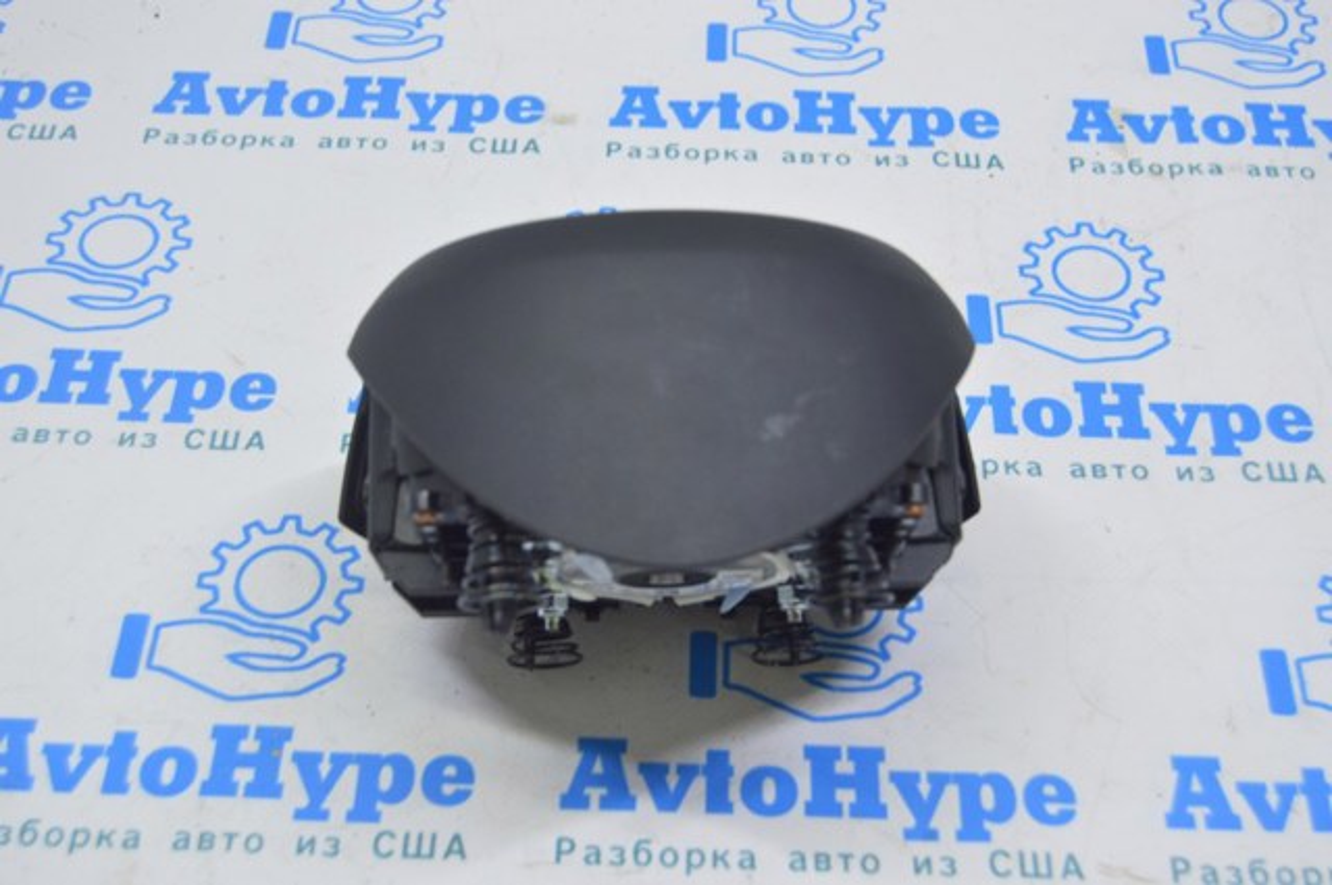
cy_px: 442
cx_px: 666
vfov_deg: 26.4
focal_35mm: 51
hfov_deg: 38.9
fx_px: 1885
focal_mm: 34
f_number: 5.6
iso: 400
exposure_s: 1/20
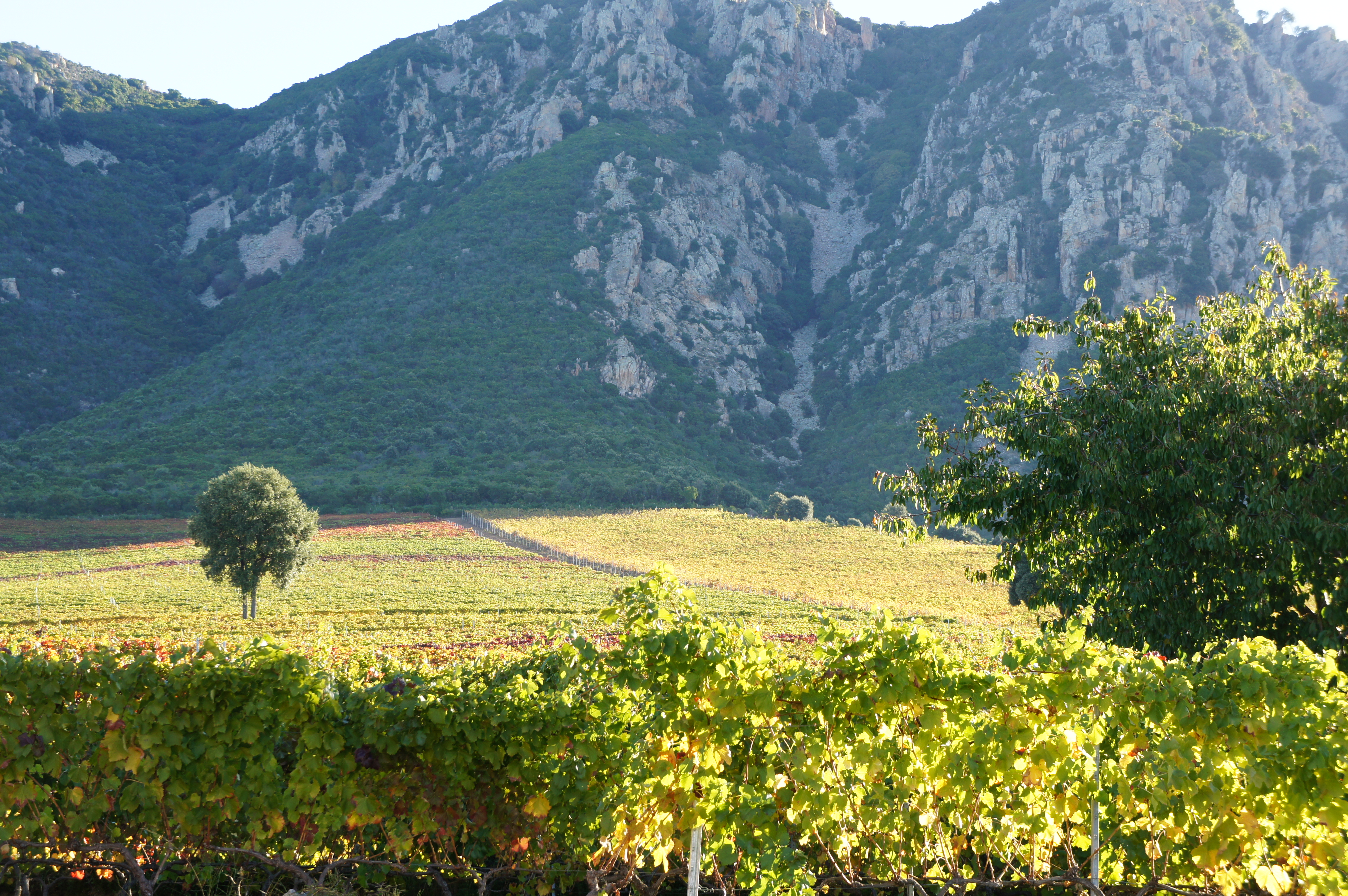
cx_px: 674
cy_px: 448
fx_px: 3087
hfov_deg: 24.6
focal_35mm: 82
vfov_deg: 16.5
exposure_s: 1/100
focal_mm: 55
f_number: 7.1
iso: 200
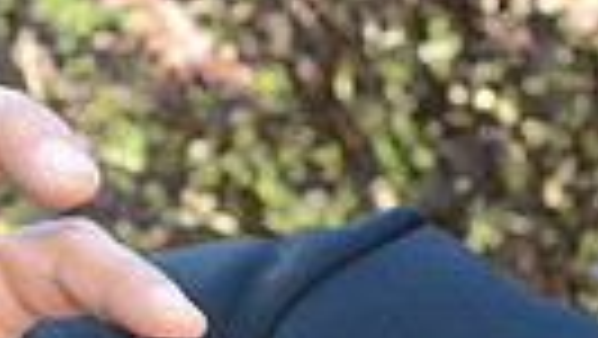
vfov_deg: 5.7
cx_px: 643
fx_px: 3368
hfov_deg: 10.0
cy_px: 568
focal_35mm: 212
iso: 800
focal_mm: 31
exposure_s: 1/250
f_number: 5.6
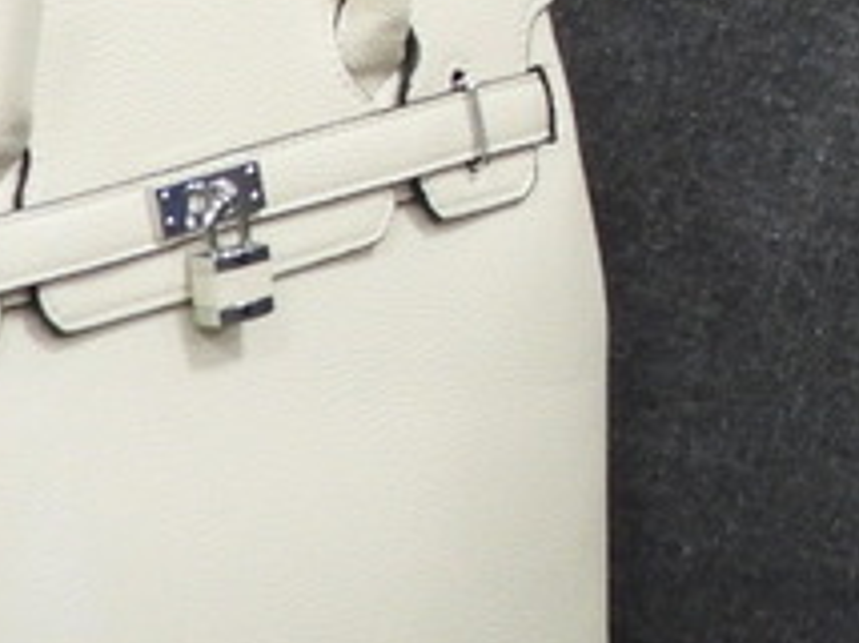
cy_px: -796
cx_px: 1830
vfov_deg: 3.3
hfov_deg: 4.4
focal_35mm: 449
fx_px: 11130
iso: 400
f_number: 3.5
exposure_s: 1/25
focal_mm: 14.4
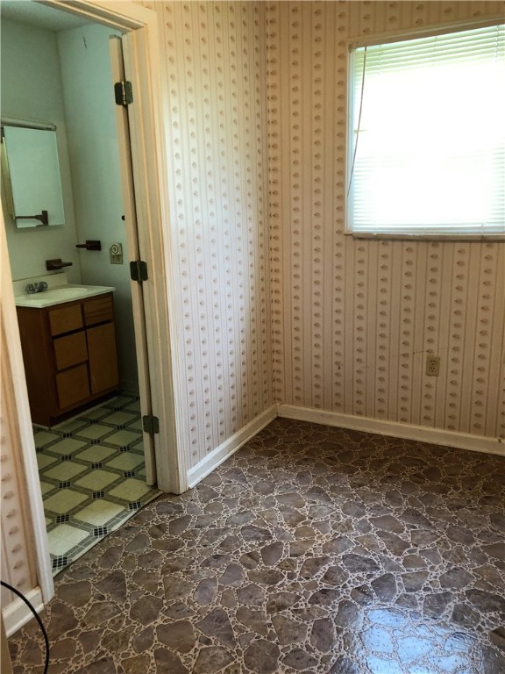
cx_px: 252
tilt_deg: -13.6
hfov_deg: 49.7
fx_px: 545
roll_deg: +2.6
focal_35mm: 28
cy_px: 337
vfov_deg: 63.4
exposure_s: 1/20
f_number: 1.8
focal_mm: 4
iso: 40
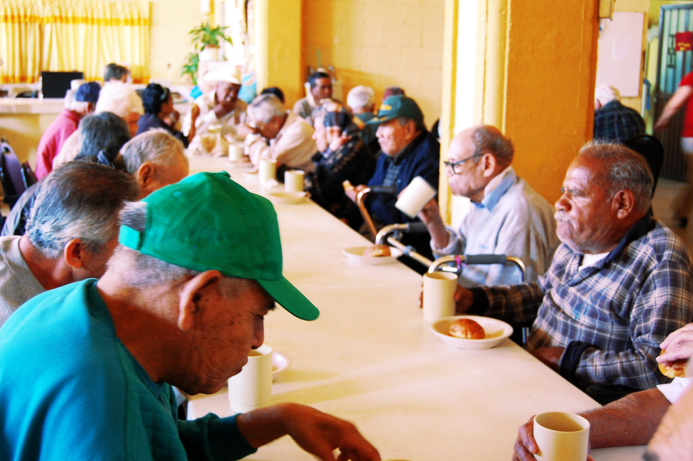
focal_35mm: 46
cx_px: 346
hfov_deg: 42.4
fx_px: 894
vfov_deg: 28.9
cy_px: 230
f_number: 4.5
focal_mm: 31
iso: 800
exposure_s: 1/8
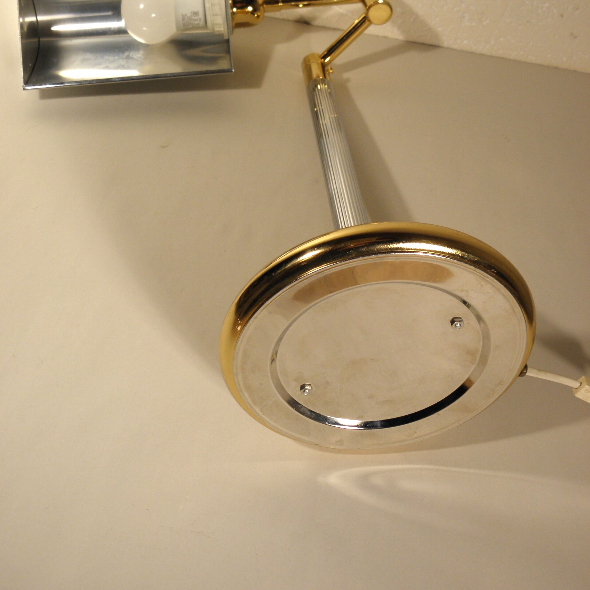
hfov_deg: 42.8
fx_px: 752
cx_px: 295
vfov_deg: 42.6
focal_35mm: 39
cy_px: 227
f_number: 3.6
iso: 100
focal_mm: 5.9
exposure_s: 1/40
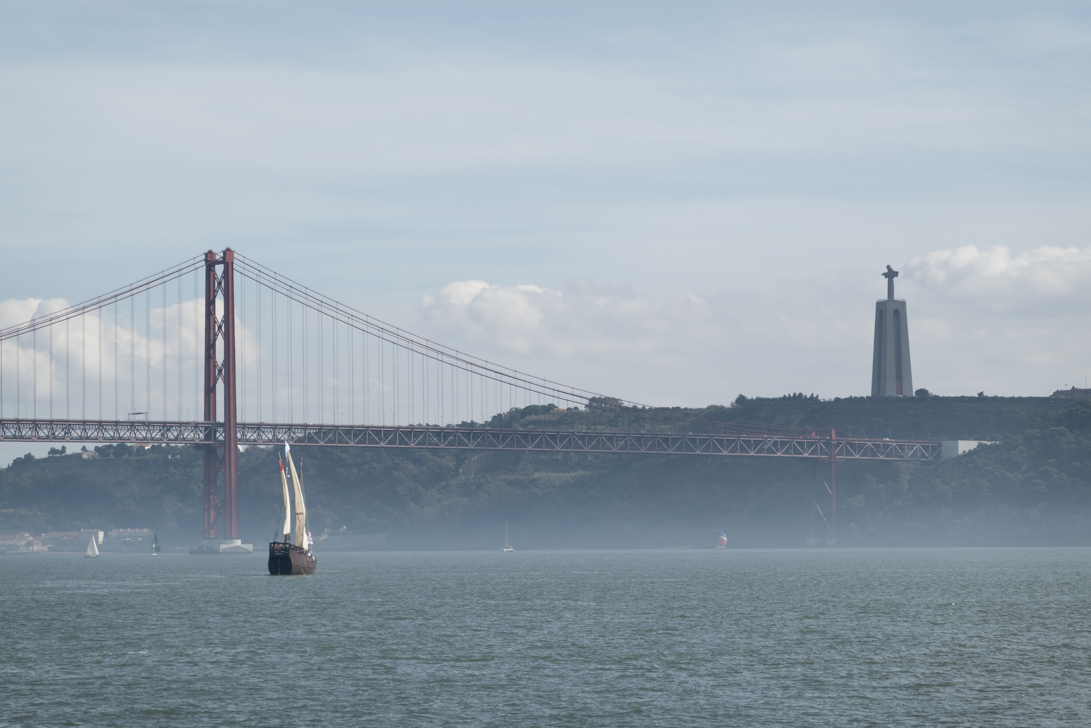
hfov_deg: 13.9
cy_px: 364
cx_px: 546
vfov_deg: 9.3
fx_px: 4485
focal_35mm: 148
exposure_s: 1/800
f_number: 5.6
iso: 100
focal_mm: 53.6
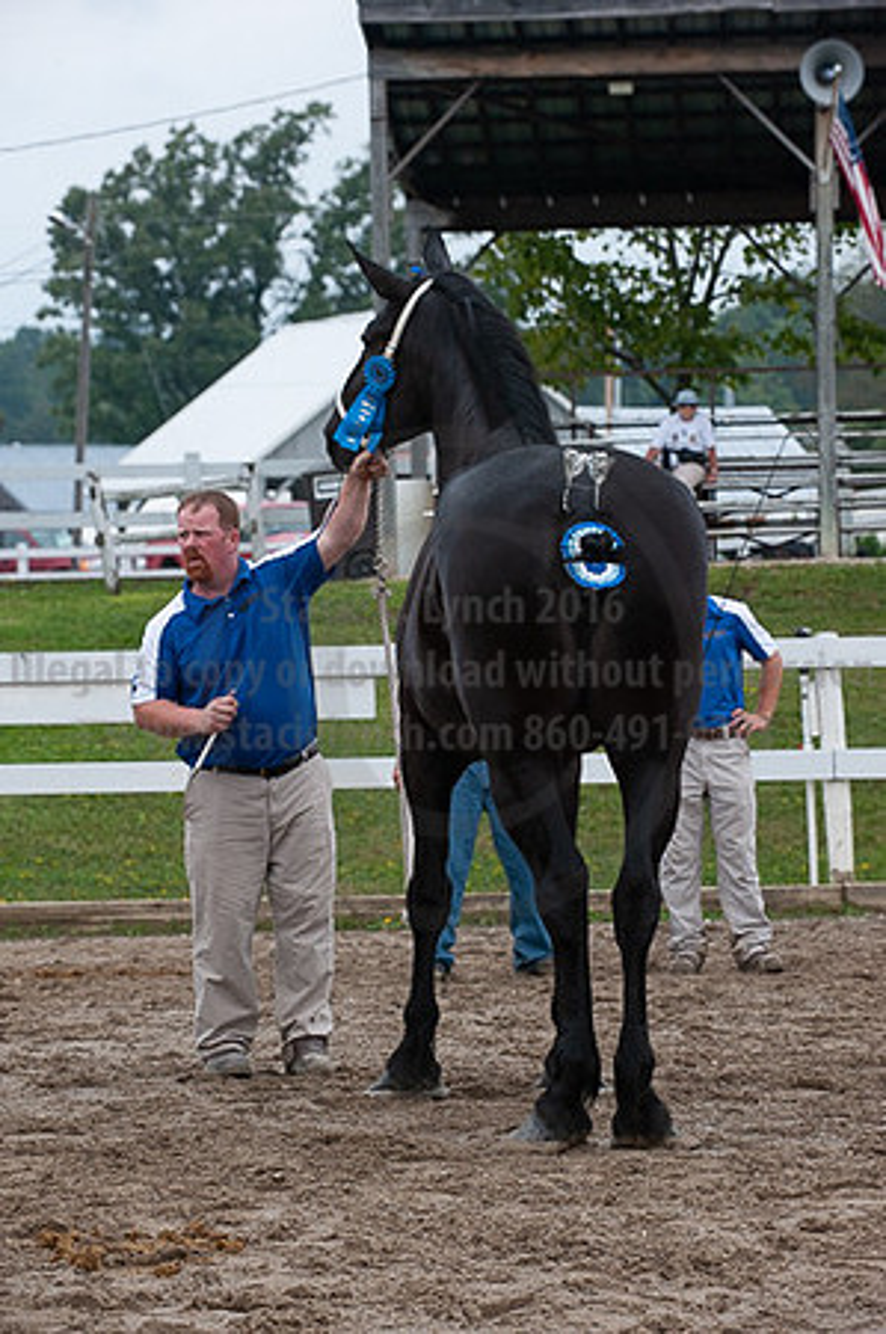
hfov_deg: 9.8
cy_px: 667
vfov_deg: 14.7
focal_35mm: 140
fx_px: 5180
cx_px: 443
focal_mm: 140
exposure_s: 1/1000
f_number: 5.6
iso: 1800
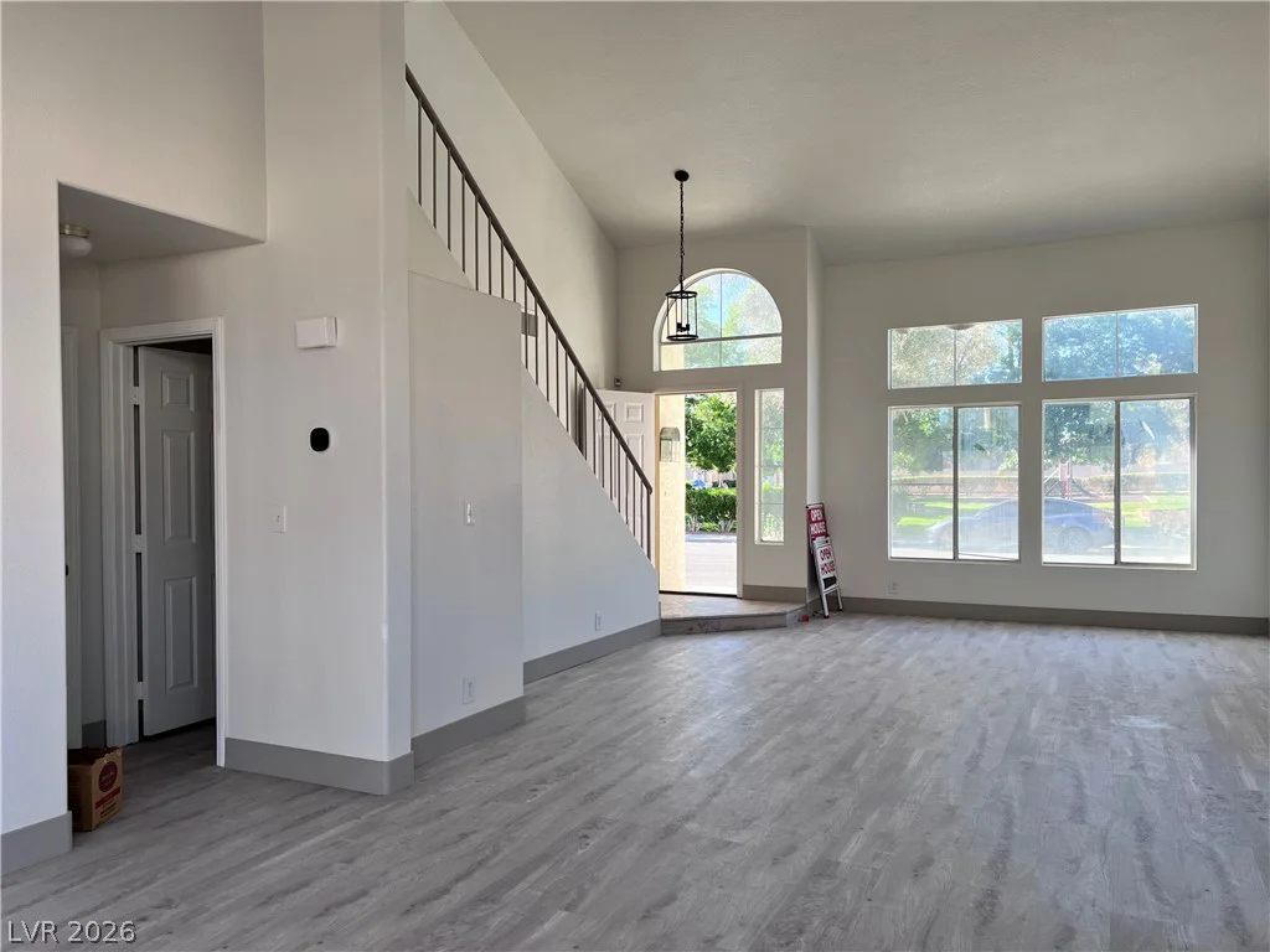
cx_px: 635
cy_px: 476
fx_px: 954
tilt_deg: -1.1
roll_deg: +0.7
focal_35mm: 26
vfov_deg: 53.1
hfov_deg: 67.3
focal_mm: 5.7
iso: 50
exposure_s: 1/371
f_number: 1.5
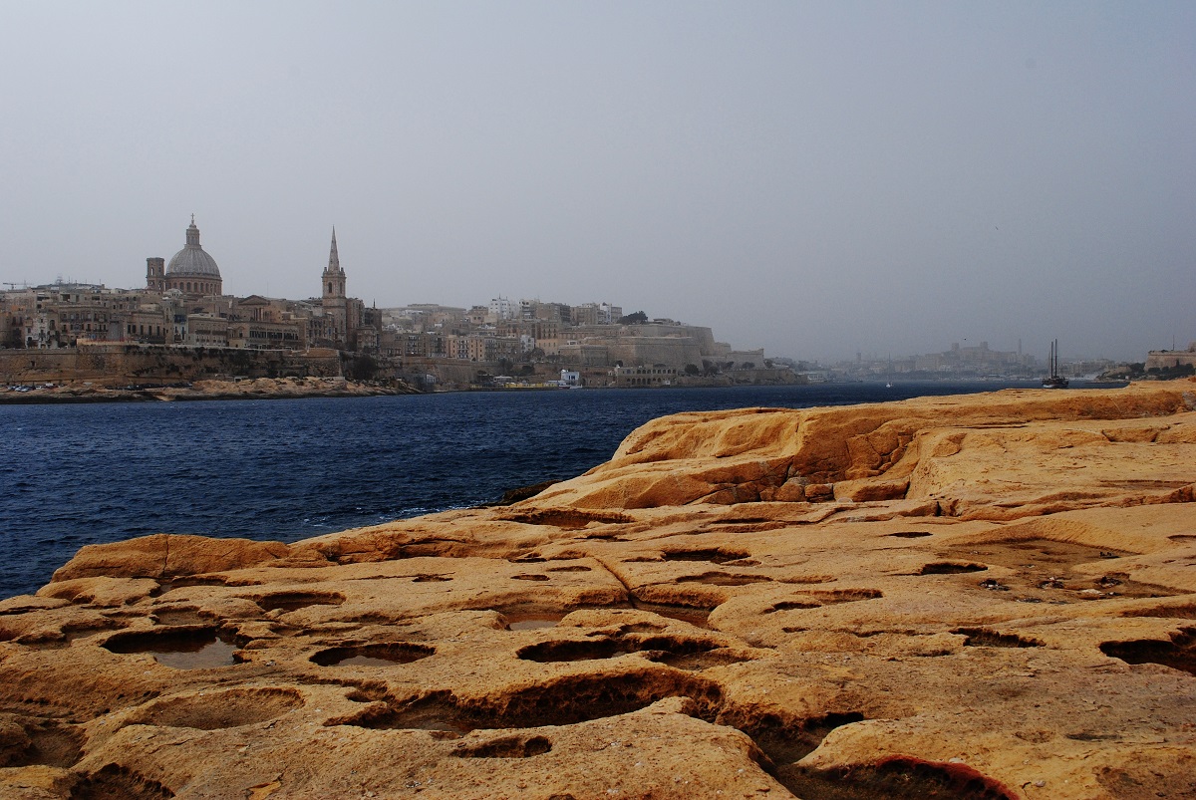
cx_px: 598
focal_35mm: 36
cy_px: 400
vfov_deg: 37.0
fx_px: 1197
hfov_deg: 53.1
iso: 160
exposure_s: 1/250
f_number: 10
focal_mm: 24
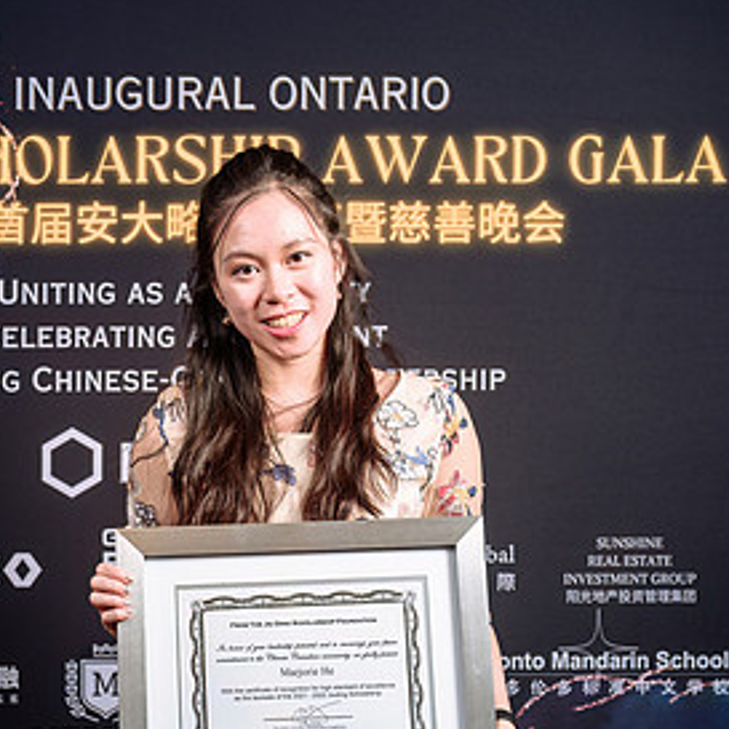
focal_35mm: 64
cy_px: 479
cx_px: 195
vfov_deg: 26.7
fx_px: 1525
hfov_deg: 26.6
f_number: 4.5
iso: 500
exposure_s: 1/200
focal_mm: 35
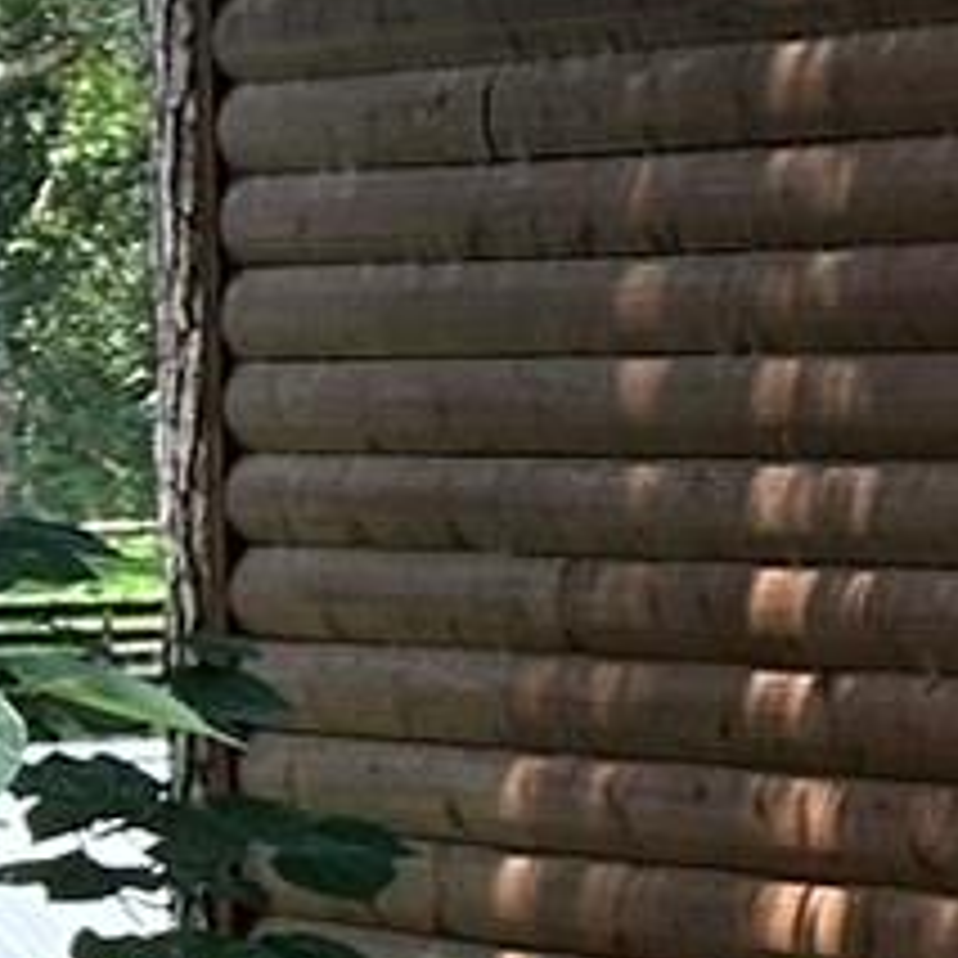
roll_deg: +1.0
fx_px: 6920
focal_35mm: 221
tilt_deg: -1.1
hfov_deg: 5.9
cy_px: 378
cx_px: 4493
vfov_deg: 7.9
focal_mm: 5.7
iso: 50
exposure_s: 1/791
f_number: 1.5
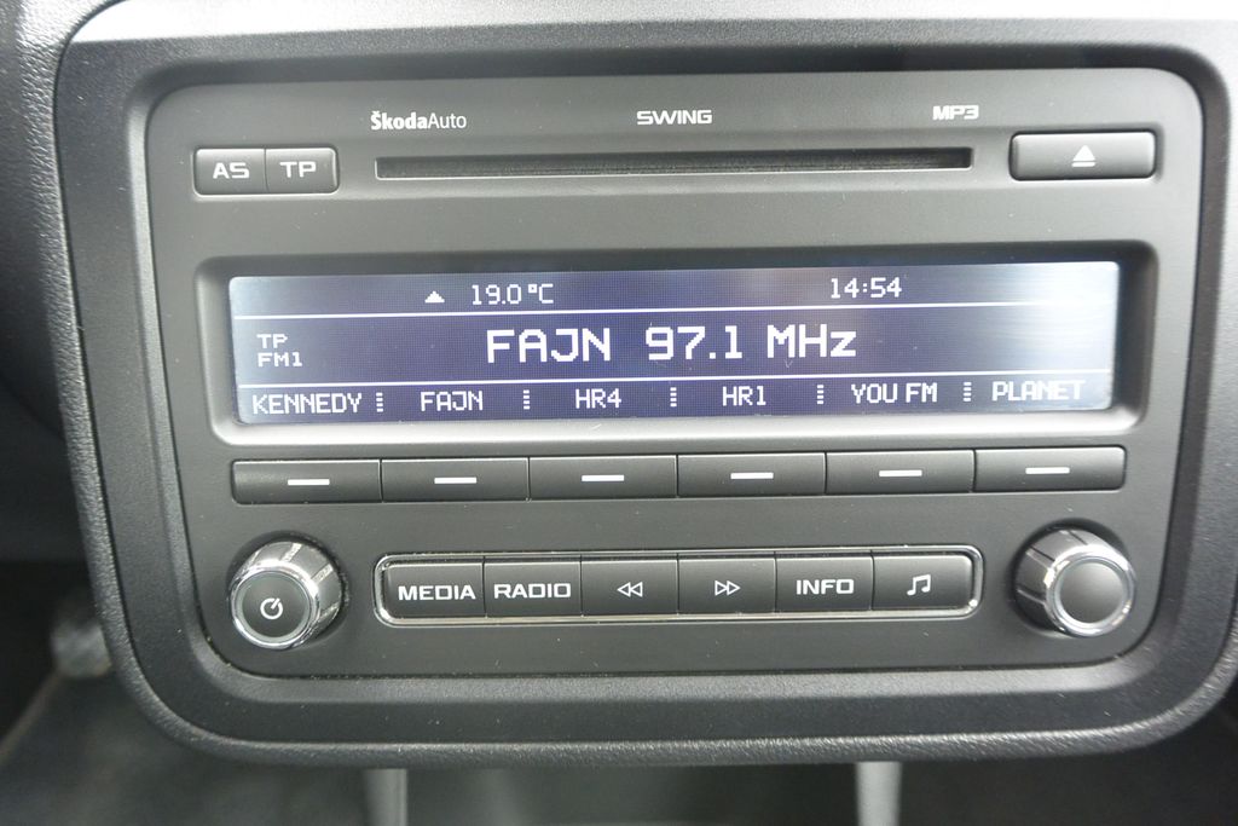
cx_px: 619
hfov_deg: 65.5
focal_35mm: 28
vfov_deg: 46.4
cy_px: 413
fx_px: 963
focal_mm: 10.7
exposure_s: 1/50
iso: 800
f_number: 3.5
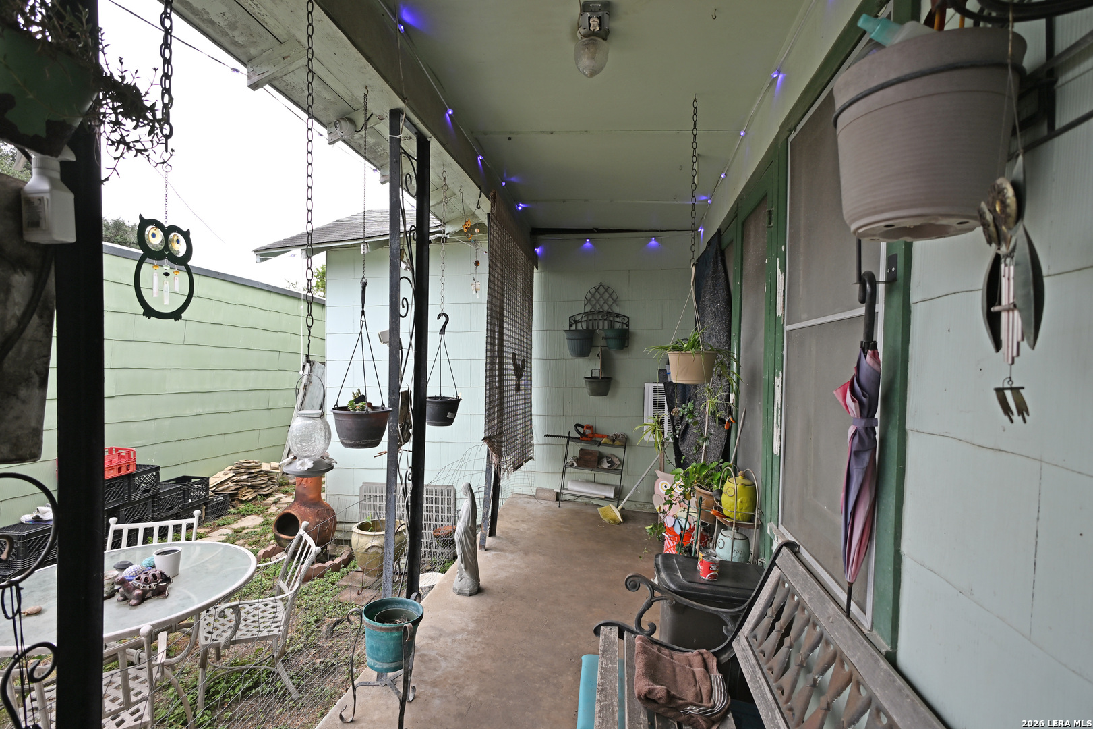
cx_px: 546
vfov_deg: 67.4
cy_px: 364
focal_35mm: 18
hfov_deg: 90.0
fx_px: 546
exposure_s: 1/60
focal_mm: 12
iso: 64
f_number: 4
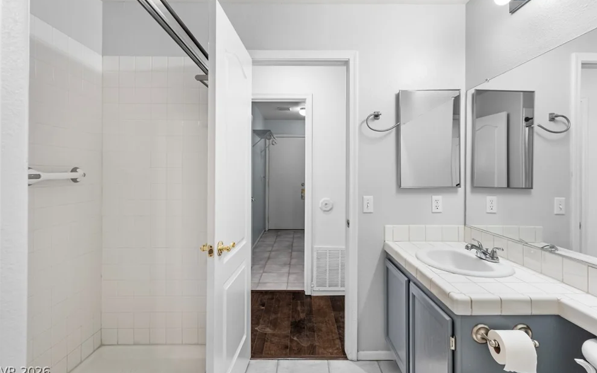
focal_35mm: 18
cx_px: 300
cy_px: 173
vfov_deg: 64.9
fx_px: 293
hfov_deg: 91.1
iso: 400
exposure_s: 1/5
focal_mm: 17
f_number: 8
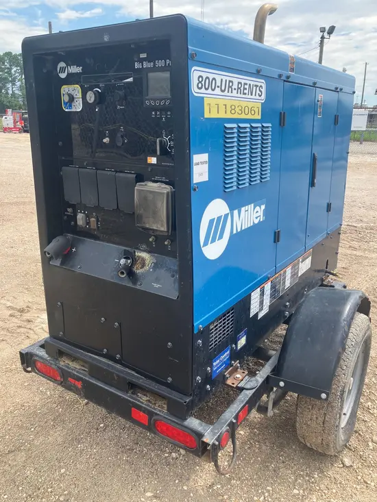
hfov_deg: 49.8
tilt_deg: -18.4
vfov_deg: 63.4
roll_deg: -0.8
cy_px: 251
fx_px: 406
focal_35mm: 28
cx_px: 188
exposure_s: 1/852
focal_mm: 3.99
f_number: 1.8
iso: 32
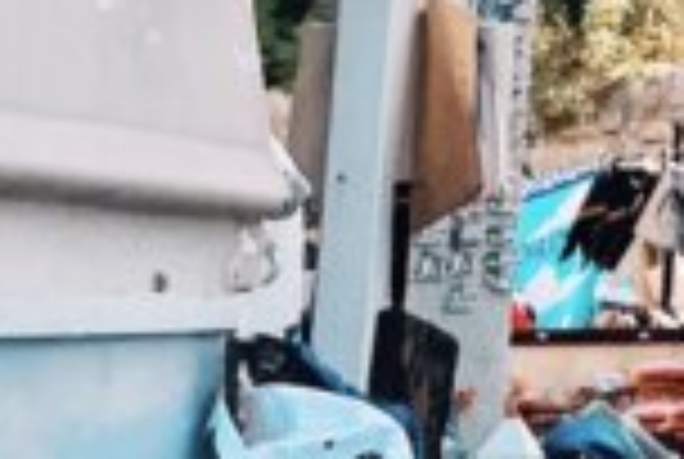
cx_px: 1746
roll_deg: -1.8
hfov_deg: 8.6
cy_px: -756
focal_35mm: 213
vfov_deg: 6.1
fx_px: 4055
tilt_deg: +12.8
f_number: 1.5
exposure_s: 1/2994
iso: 50
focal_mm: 5.7
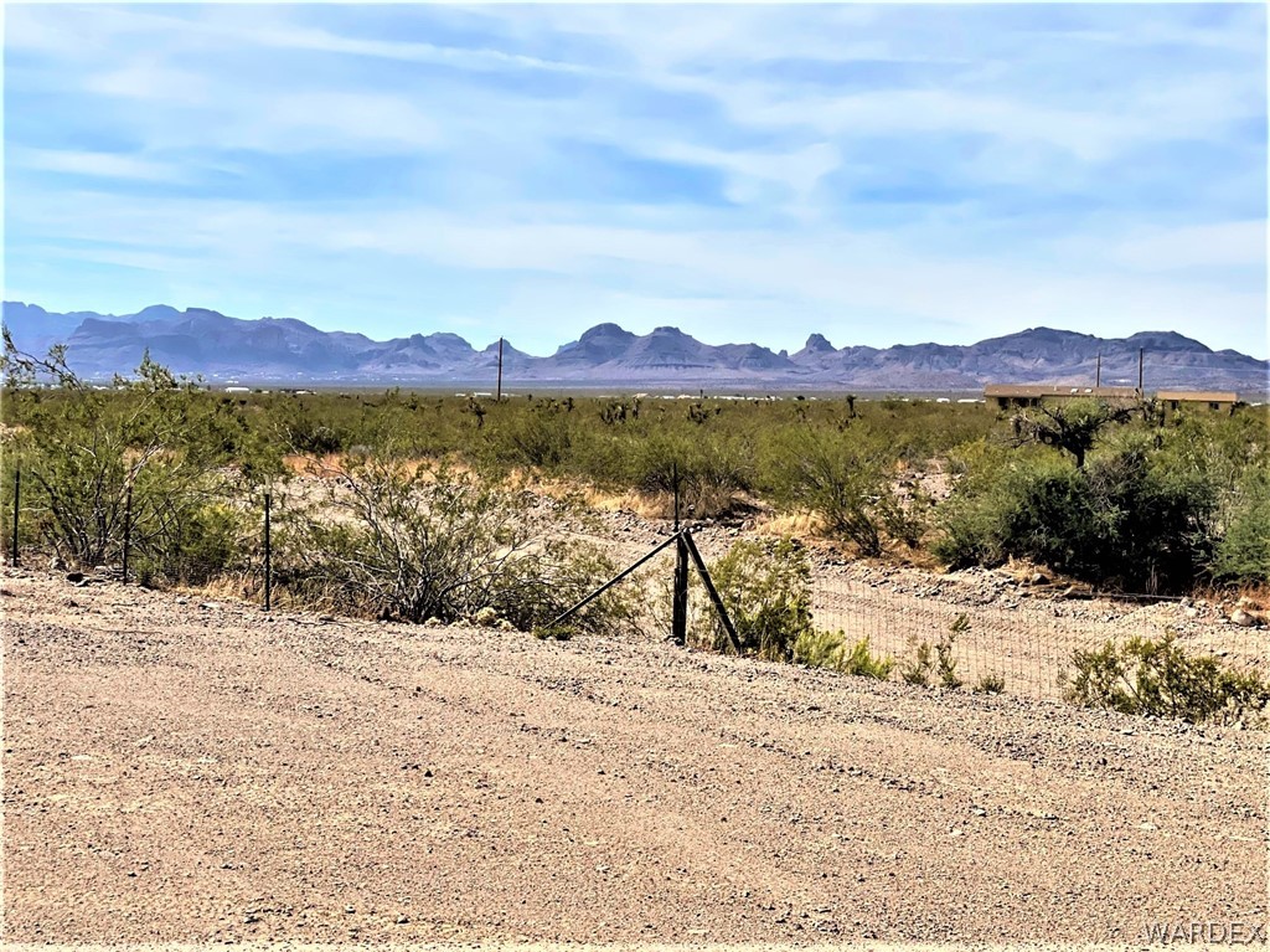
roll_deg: +0.8
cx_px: 635
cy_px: 476
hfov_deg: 36.8
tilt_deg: -3.0
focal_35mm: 52
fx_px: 1907
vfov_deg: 28.0
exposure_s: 1/3195
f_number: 2
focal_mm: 6
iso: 20
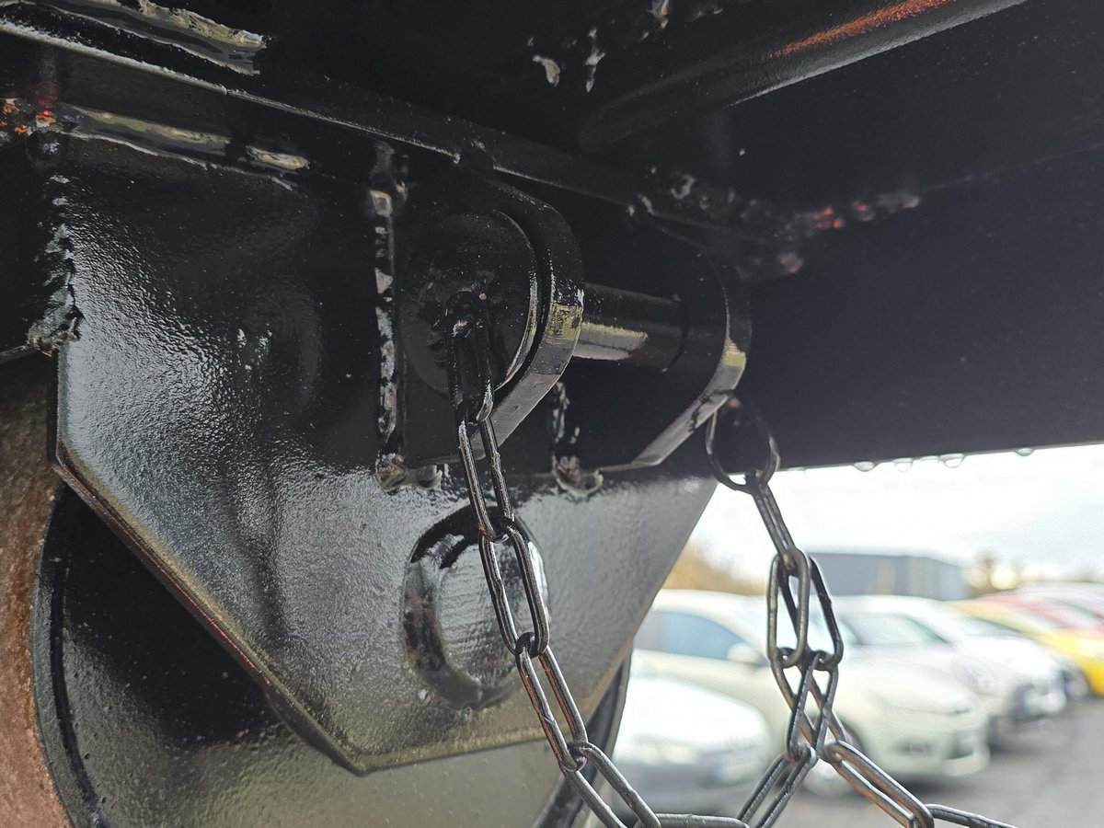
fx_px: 734
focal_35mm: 23
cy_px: 414
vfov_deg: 58.9
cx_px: 552
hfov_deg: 73.9
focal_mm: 6.3
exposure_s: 1/100
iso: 160
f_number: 1.7
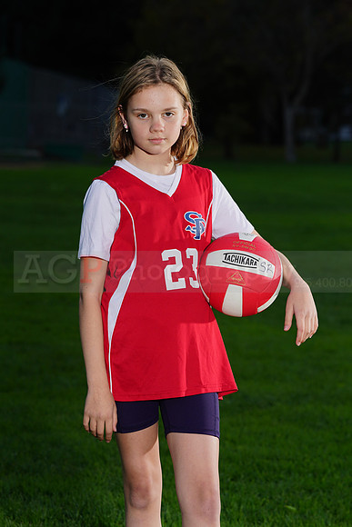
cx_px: 176
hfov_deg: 7.8
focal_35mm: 177
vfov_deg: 11.6
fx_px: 2594
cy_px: 264
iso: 200
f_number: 9
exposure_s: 1/250
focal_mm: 177
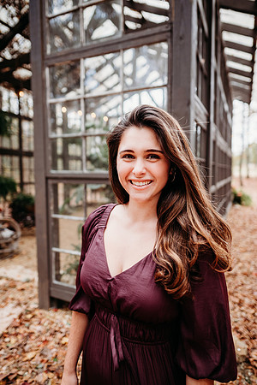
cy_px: 192
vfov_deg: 73.7
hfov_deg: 53.1
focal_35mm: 24
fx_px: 257
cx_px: 128
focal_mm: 24
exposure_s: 1/500
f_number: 2.2
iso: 320
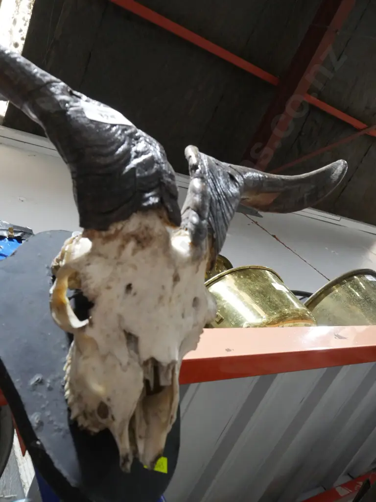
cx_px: 188
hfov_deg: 49.7
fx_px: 406
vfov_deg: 63.4
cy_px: 251
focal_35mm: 28
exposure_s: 1/60
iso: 3200
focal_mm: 14
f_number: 7.1
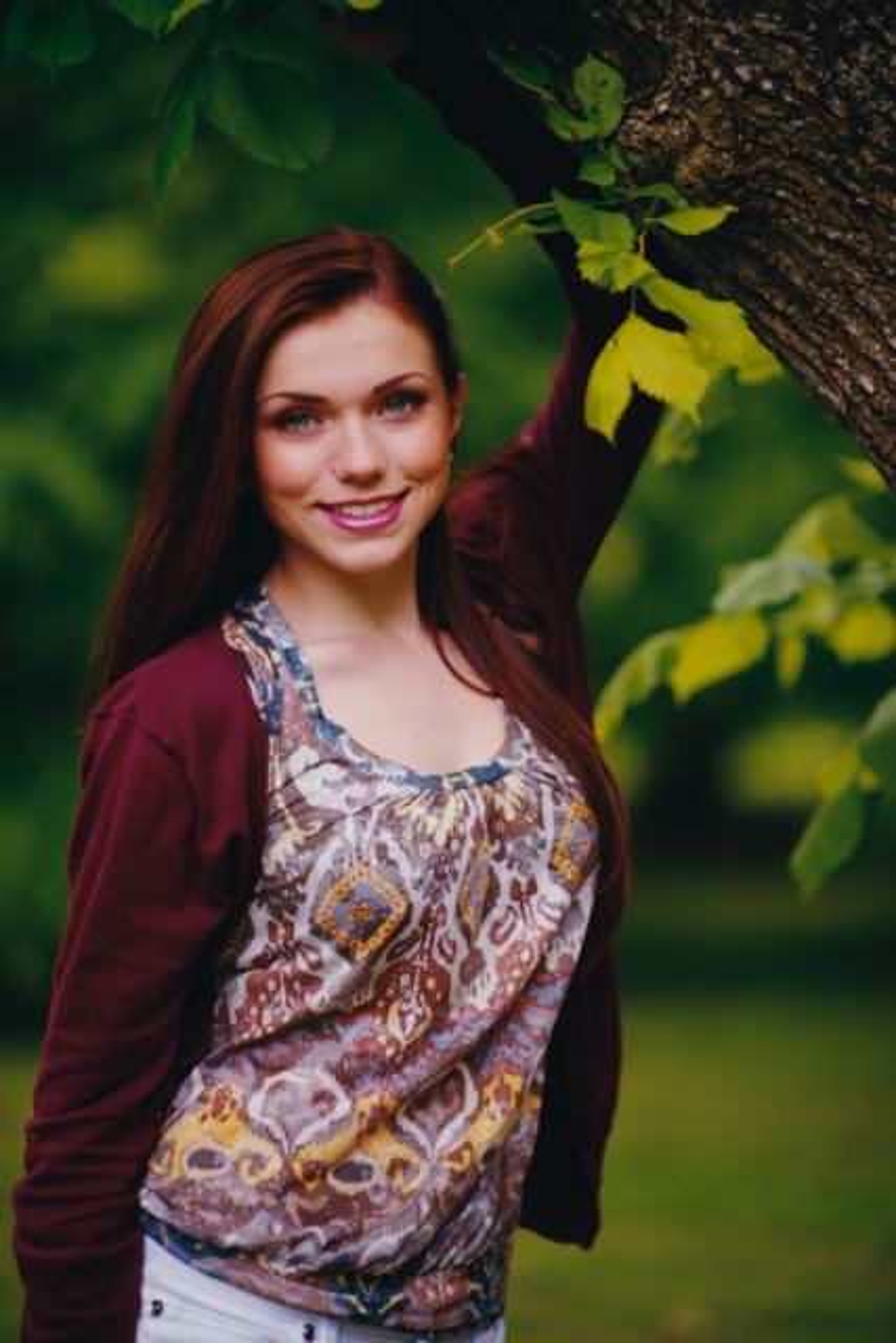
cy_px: 672
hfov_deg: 16.1
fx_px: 3171
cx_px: 448
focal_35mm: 85
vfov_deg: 23.9
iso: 100
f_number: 1.4
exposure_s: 1/1000
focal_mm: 85
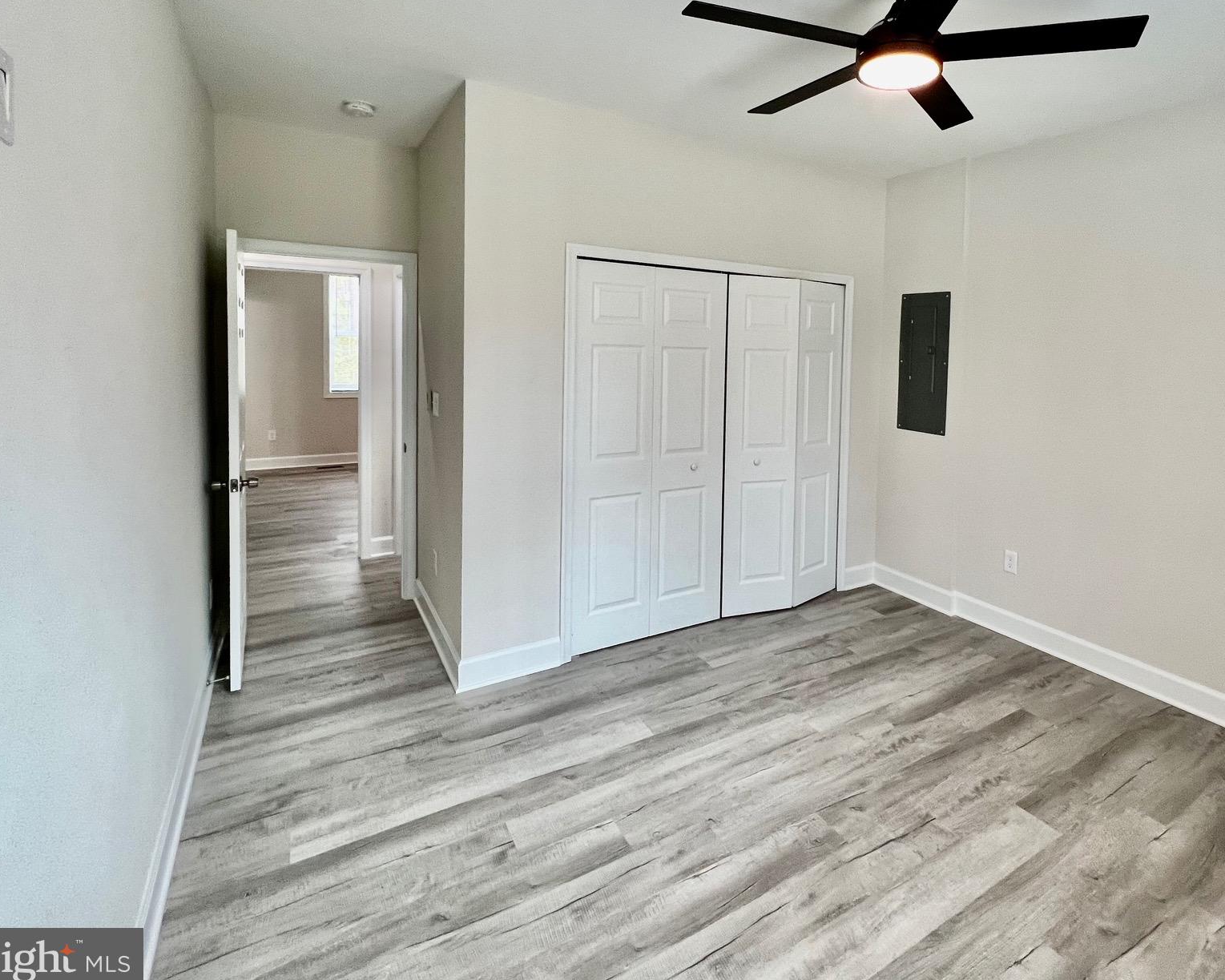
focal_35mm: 17
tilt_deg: -3.6
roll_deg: -1.5
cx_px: 764
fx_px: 616
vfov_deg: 75.8
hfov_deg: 87.9
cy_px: 378
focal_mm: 1.57
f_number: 1.8
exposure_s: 1/99
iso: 125
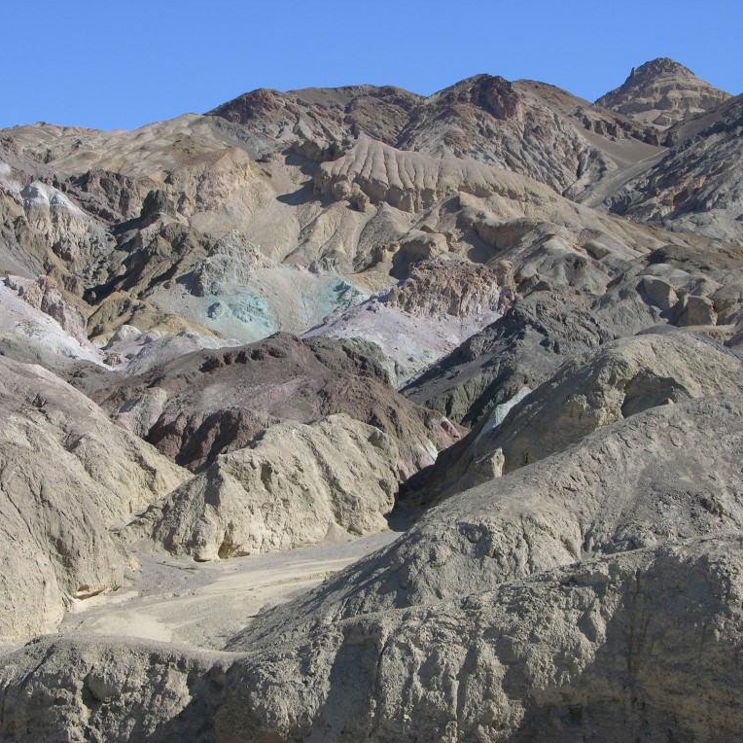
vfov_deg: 26.9
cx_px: 298
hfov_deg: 26.8
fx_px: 1554
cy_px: 371
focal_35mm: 64
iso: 50
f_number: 5.5
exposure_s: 1/287
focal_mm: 13.7
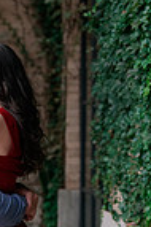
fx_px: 990
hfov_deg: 8.6
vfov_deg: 12.9
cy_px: 221
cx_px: -42
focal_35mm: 157
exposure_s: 1/500
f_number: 2.5
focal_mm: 50
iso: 1250
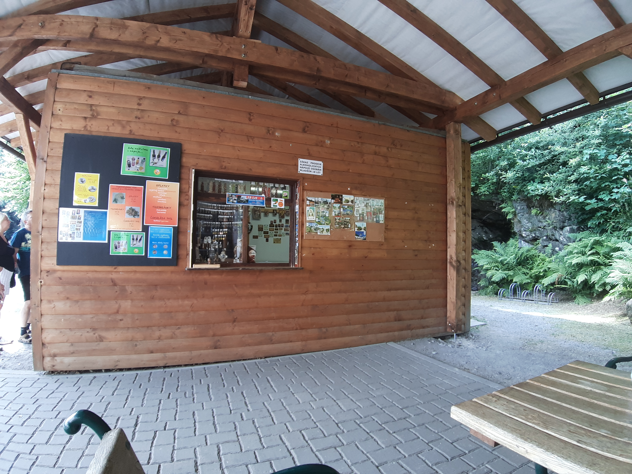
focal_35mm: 18
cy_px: 237
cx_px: 316
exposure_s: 1/50
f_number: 2.4
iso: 50
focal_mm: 1.87
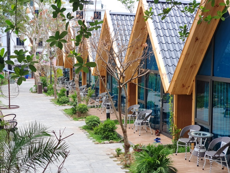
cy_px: 86
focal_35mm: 52
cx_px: 115
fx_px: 346
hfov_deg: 36.8
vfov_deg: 28.0
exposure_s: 1/404
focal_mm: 6
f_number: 2.1
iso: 40
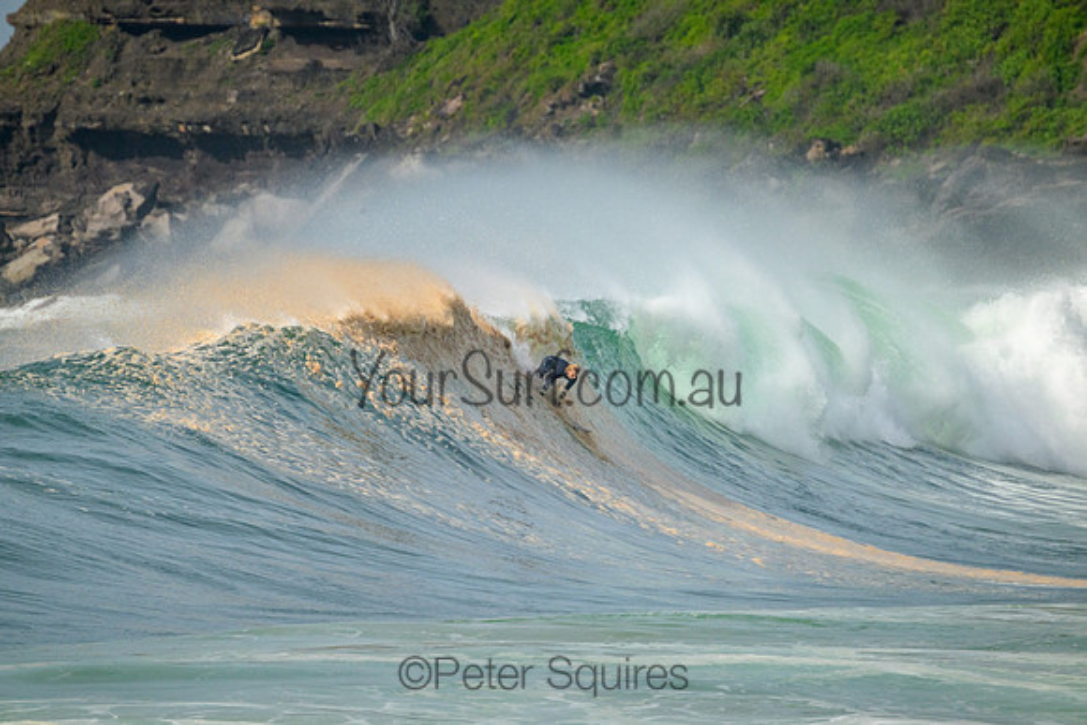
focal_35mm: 800
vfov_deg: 1.7
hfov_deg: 2.6
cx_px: 544
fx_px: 24160
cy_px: 362
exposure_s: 1/2500
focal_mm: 800
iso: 800
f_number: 11
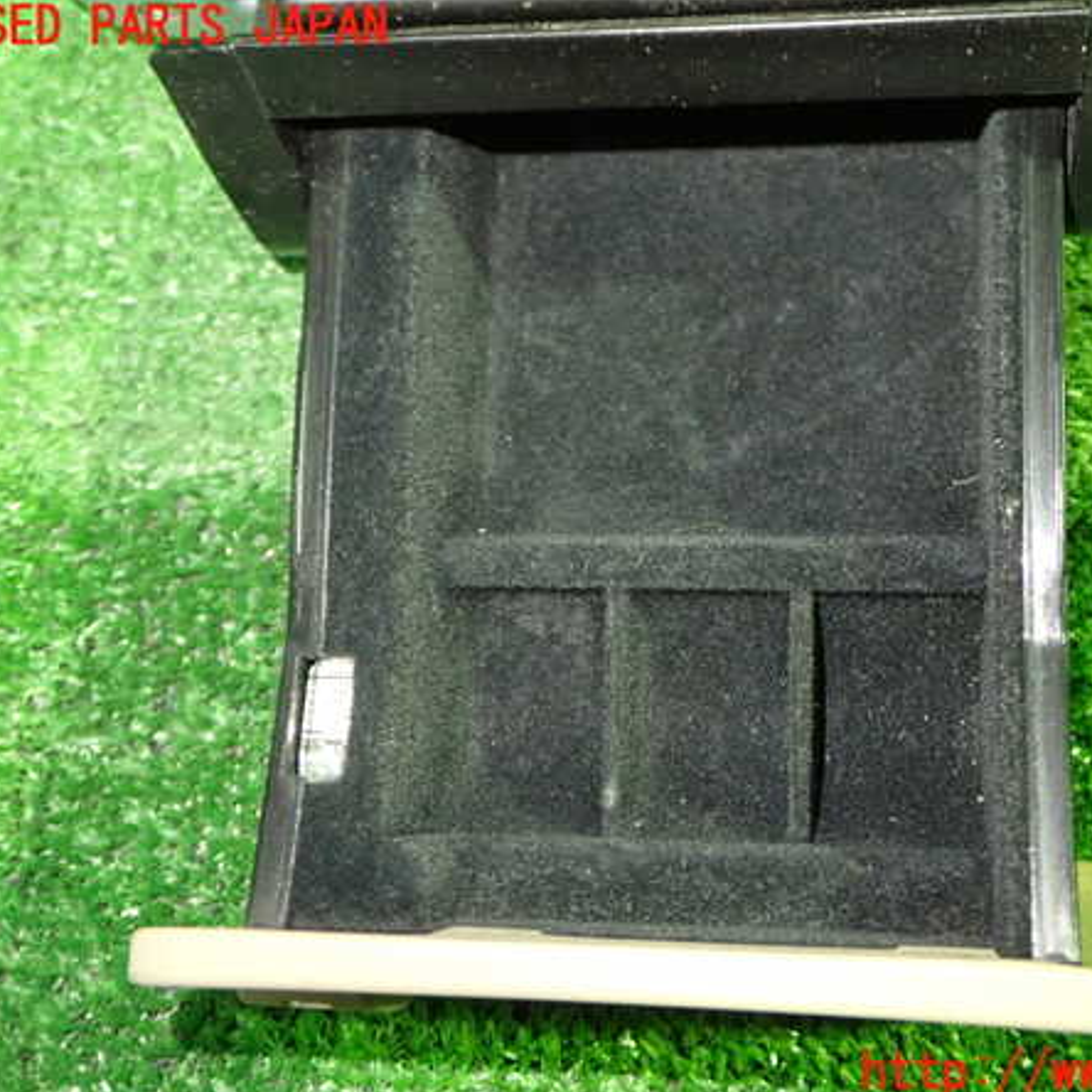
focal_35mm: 43
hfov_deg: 38.9
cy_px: 551
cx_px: 679
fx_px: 1535
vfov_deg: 39.2
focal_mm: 6.37
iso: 800
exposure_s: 1/25
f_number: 2.5
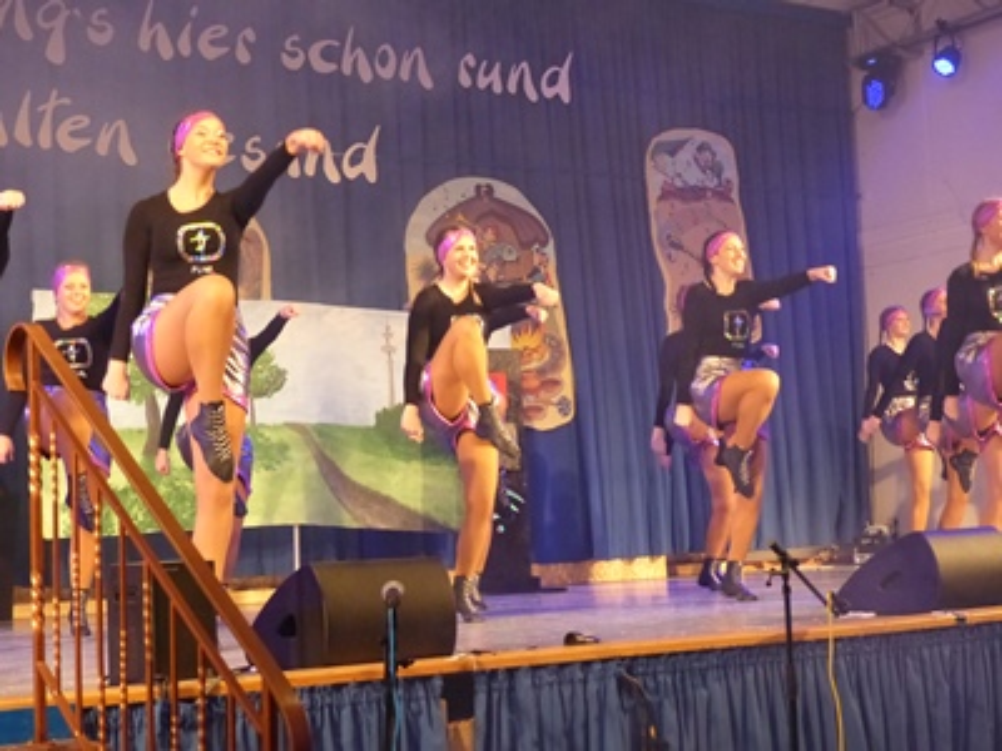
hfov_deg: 32.7
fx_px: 1708
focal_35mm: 59
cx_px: 501
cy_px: 376
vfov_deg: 24.8
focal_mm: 10.5
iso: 800
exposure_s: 1/80
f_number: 2.8
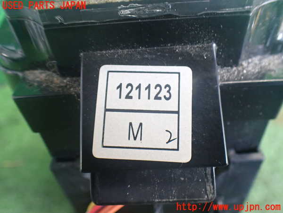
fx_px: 245
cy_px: 106
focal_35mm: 30
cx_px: 142
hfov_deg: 60.0
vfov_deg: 46.8
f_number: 2.3
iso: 800
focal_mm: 5.4
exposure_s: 1/80
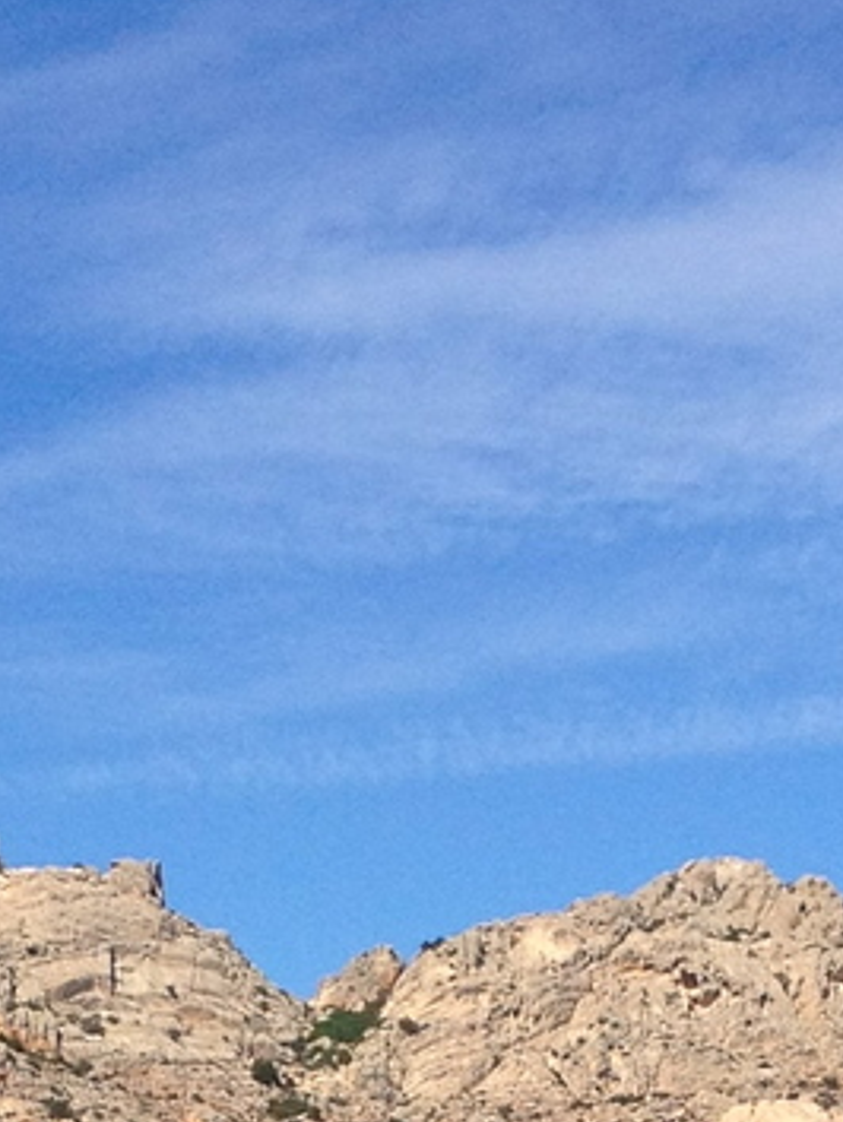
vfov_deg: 11.8
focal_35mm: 158
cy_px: 1854
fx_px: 5124
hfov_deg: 9.4
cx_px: 418
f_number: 2.4
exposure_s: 1/1972
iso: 64
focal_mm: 4.28
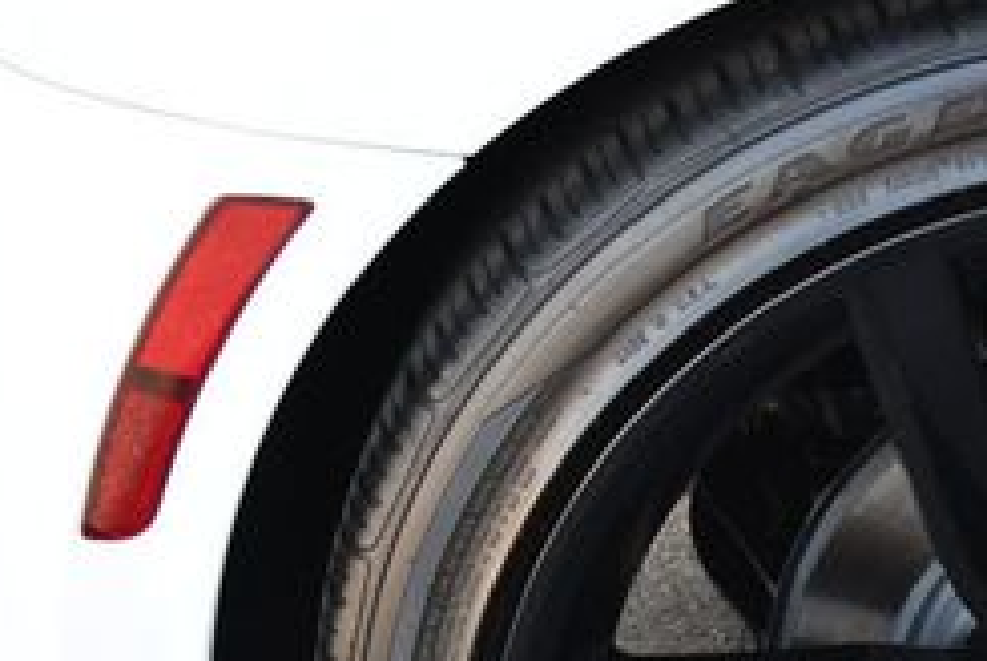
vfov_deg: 14.2
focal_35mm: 94
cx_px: 1035
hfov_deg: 20.8
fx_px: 2580
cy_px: 750
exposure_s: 1/250
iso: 400
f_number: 3.5
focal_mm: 18
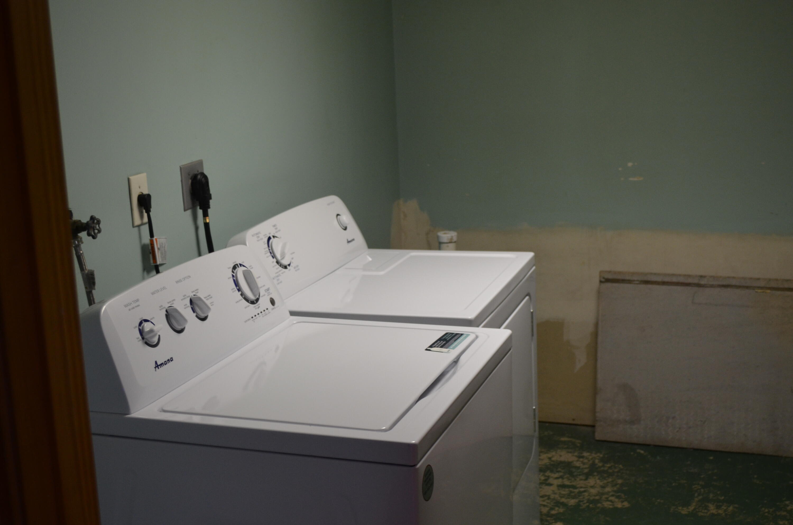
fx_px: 1055
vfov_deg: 28.0
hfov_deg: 41.2
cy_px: 262
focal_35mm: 48
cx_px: 396
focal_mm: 32
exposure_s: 1/50
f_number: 4.8
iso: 800
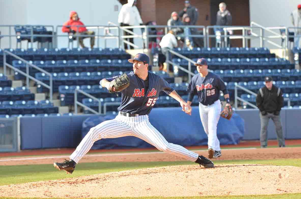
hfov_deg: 6.9
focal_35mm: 300
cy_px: 100
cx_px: 150
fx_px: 2503
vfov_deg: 4.6
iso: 2500
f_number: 5
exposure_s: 1/2500
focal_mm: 200
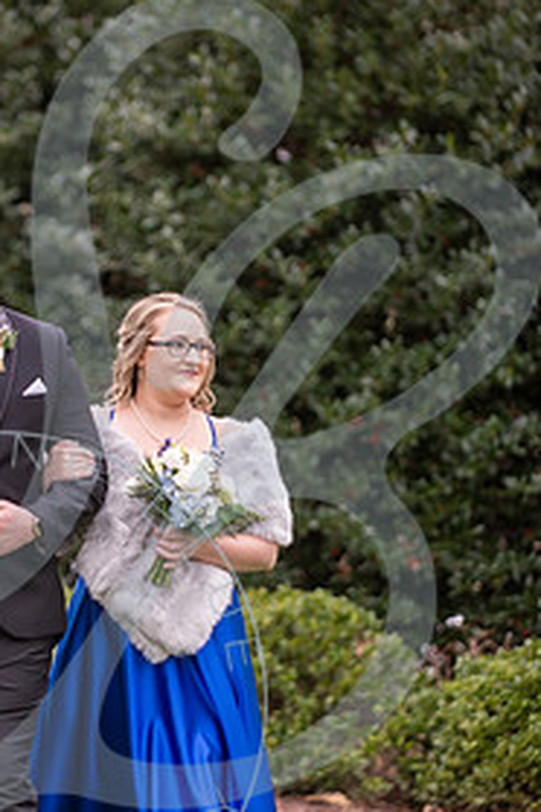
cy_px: 480
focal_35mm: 242
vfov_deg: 8.5
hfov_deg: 5.7
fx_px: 5455
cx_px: 128
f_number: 2.8
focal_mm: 150
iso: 640
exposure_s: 1/1000
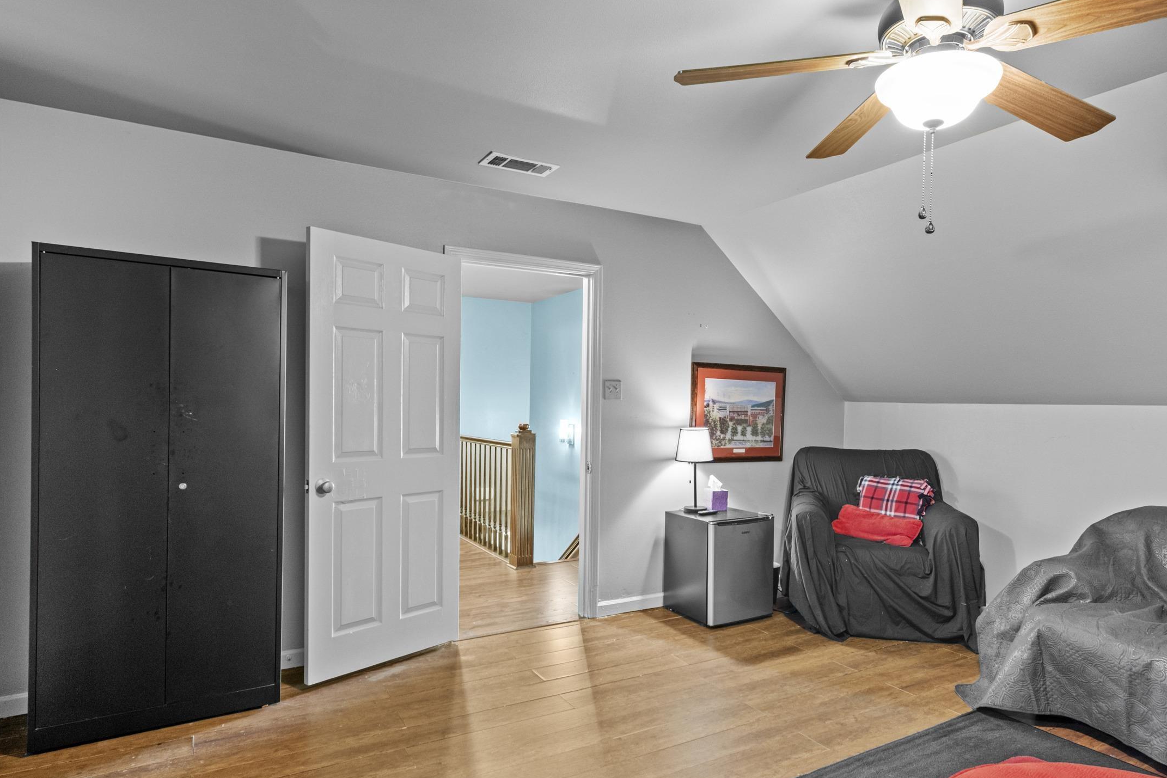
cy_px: 429
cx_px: 631
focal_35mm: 21
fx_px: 681
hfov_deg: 81.0
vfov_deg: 59.4
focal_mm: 12
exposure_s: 6.5
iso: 400
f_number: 7.1
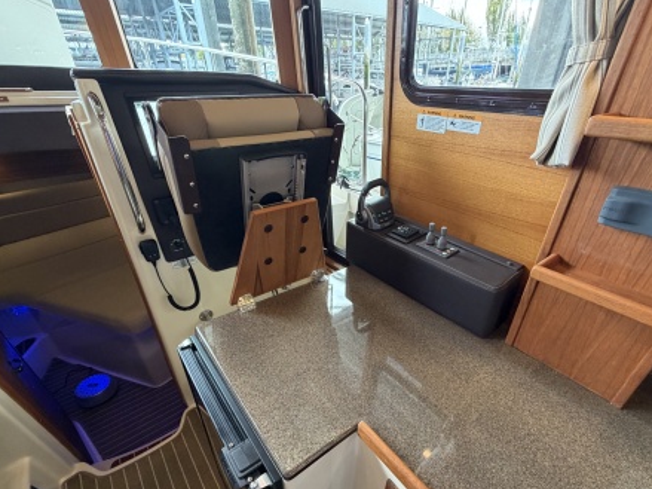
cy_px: 291
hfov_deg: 90.9
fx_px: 320
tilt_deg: -33.4
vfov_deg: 74.0
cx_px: 347
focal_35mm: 17
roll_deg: +0.5
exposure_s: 1/77
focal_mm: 2.22
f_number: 2.2
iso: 320
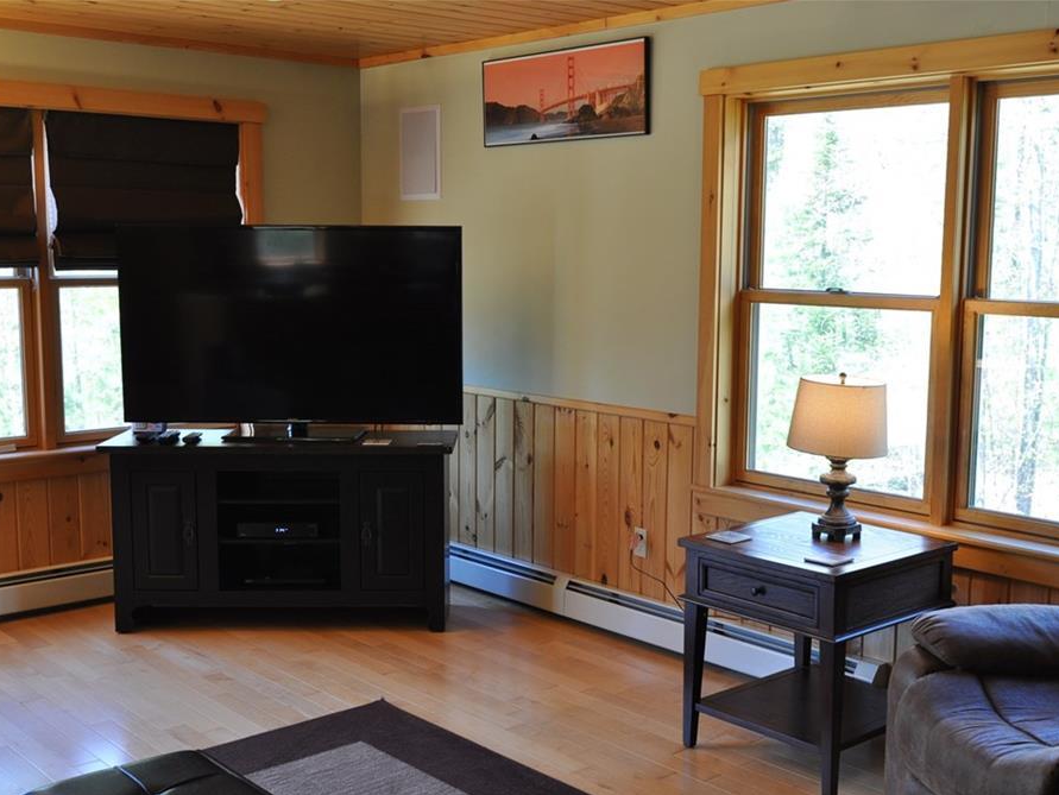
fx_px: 1316
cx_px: 579
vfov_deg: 33.6
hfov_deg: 43.8
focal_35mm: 43
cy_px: 402
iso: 400
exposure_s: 1/60
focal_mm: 26
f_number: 4
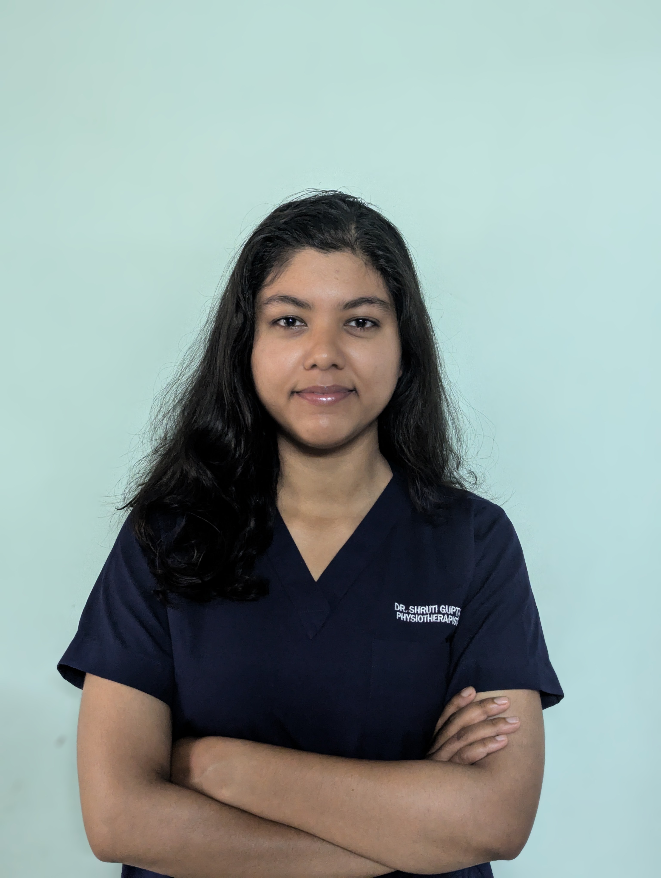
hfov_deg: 30.3
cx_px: 330
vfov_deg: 39.6
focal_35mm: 48
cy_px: 439
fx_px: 1219
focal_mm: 6.81
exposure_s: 1/25
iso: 622
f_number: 1.85
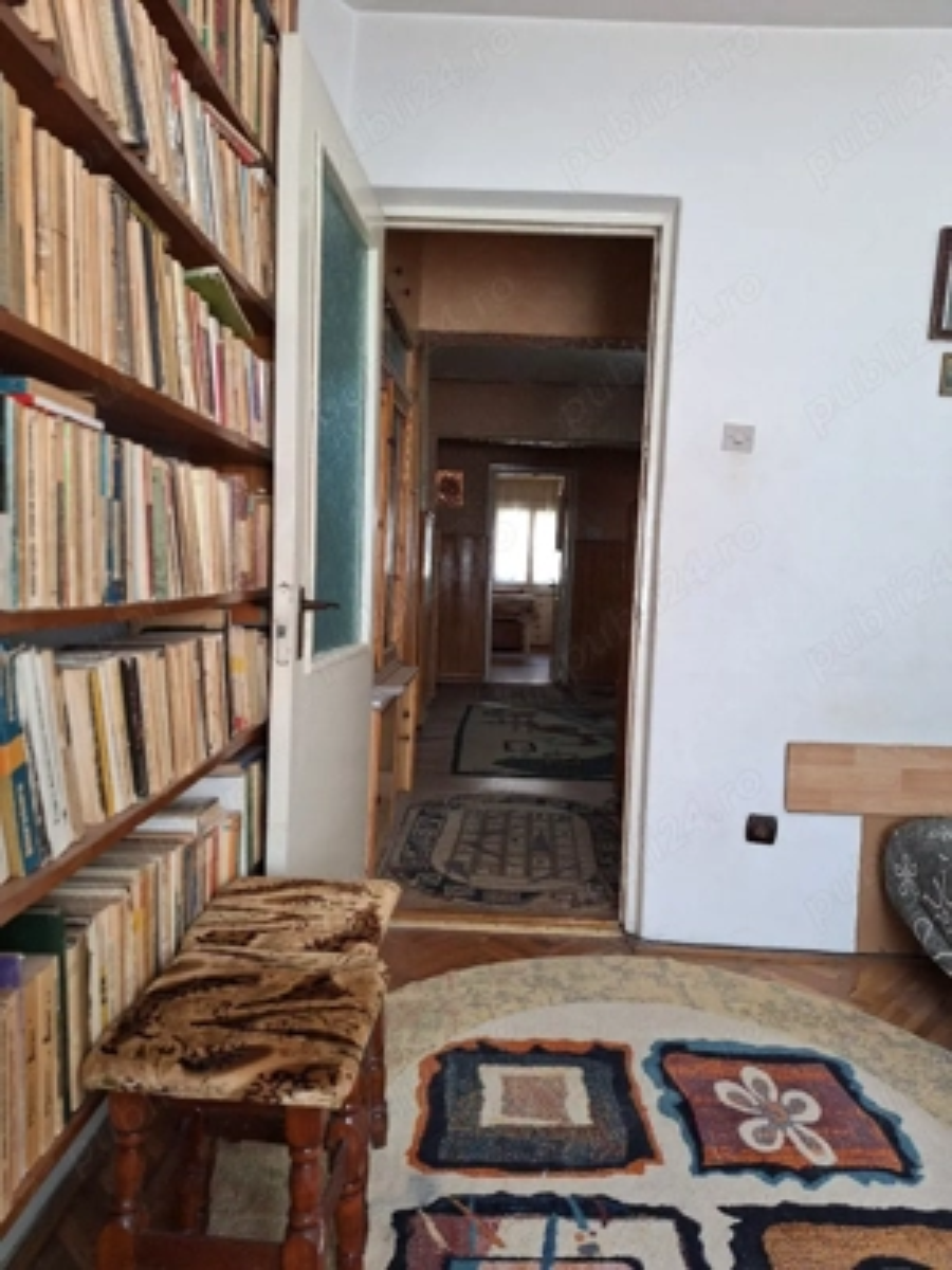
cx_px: 476
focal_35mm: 23
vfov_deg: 73.9
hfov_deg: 58.9
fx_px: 843
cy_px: 635
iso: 200
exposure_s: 1/50
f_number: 1.8
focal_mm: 5.54
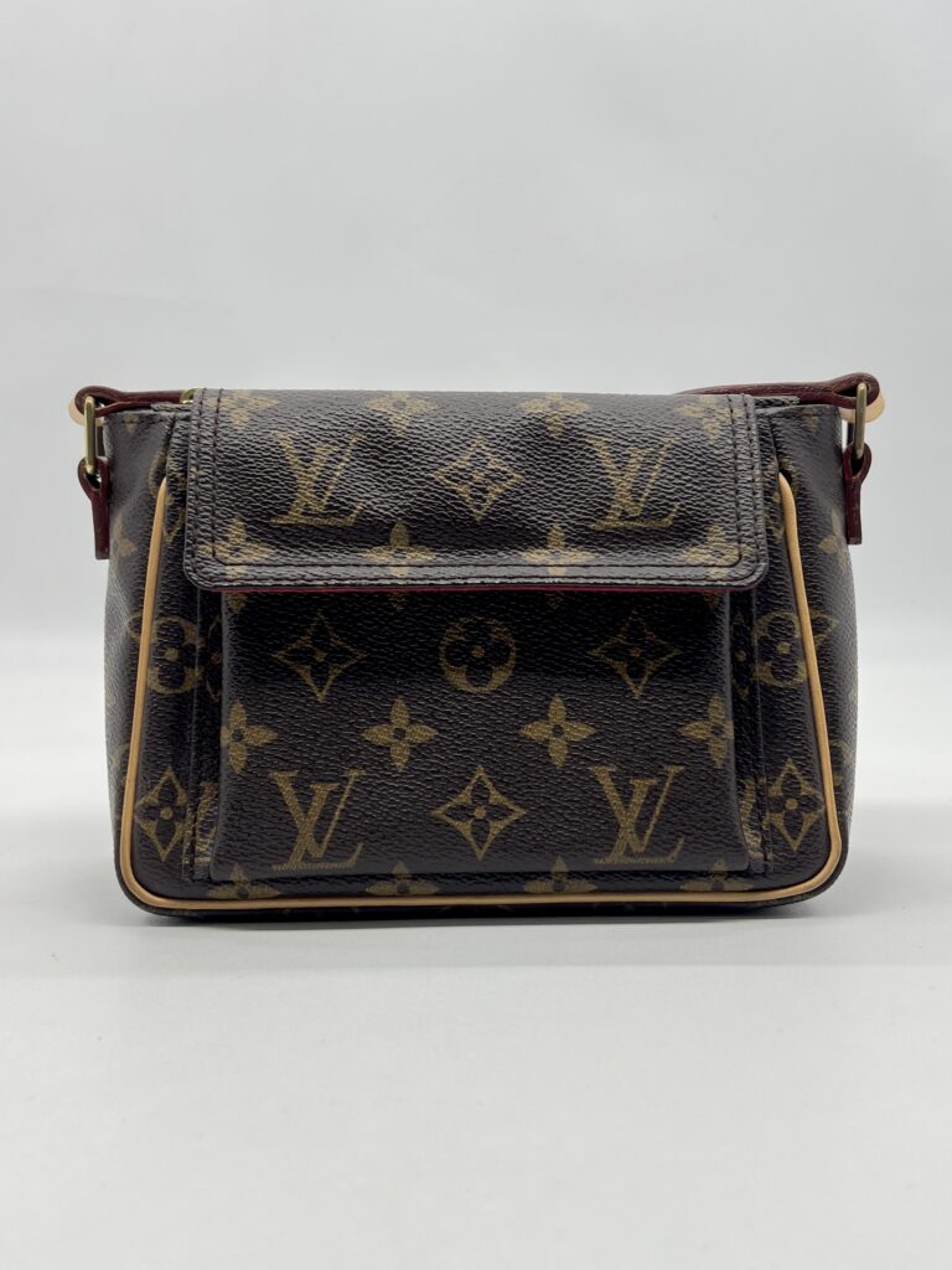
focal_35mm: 26
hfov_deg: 53.1
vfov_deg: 67.3
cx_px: 476
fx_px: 953
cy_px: 635
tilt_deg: -4.7
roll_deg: +0.2
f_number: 1.5
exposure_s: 1/125
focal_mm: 5.7
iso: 32
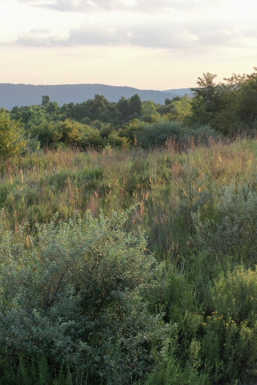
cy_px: 169
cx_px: 144
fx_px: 814
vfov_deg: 26.6
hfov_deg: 17.9
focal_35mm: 76
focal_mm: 10.26
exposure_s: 1/120
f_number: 2.8
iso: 100
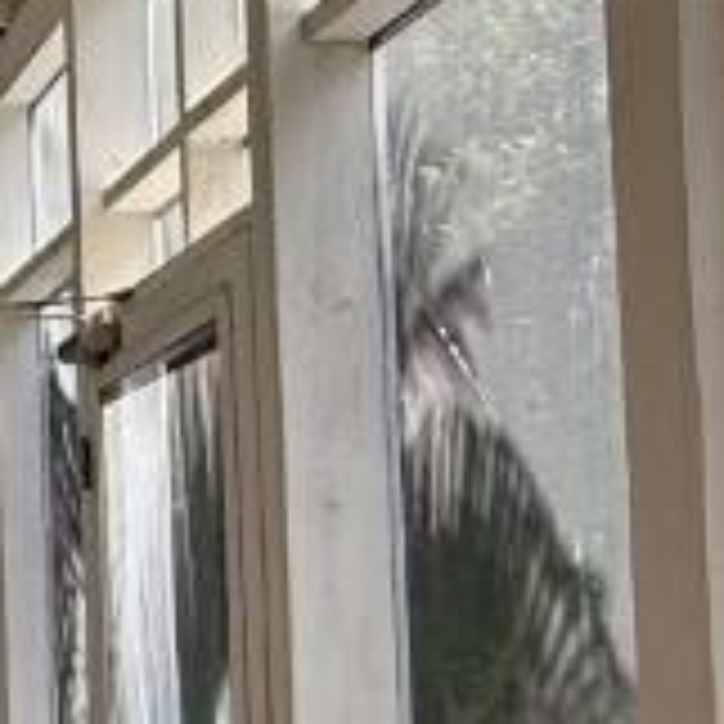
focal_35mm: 92
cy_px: 625
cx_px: -405
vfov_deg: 18.6
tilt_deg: +2.5
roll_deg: +1.1
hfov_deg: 16.9
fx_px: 2177
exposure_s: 1/368
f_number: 2.2
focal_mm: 2.22
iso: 64
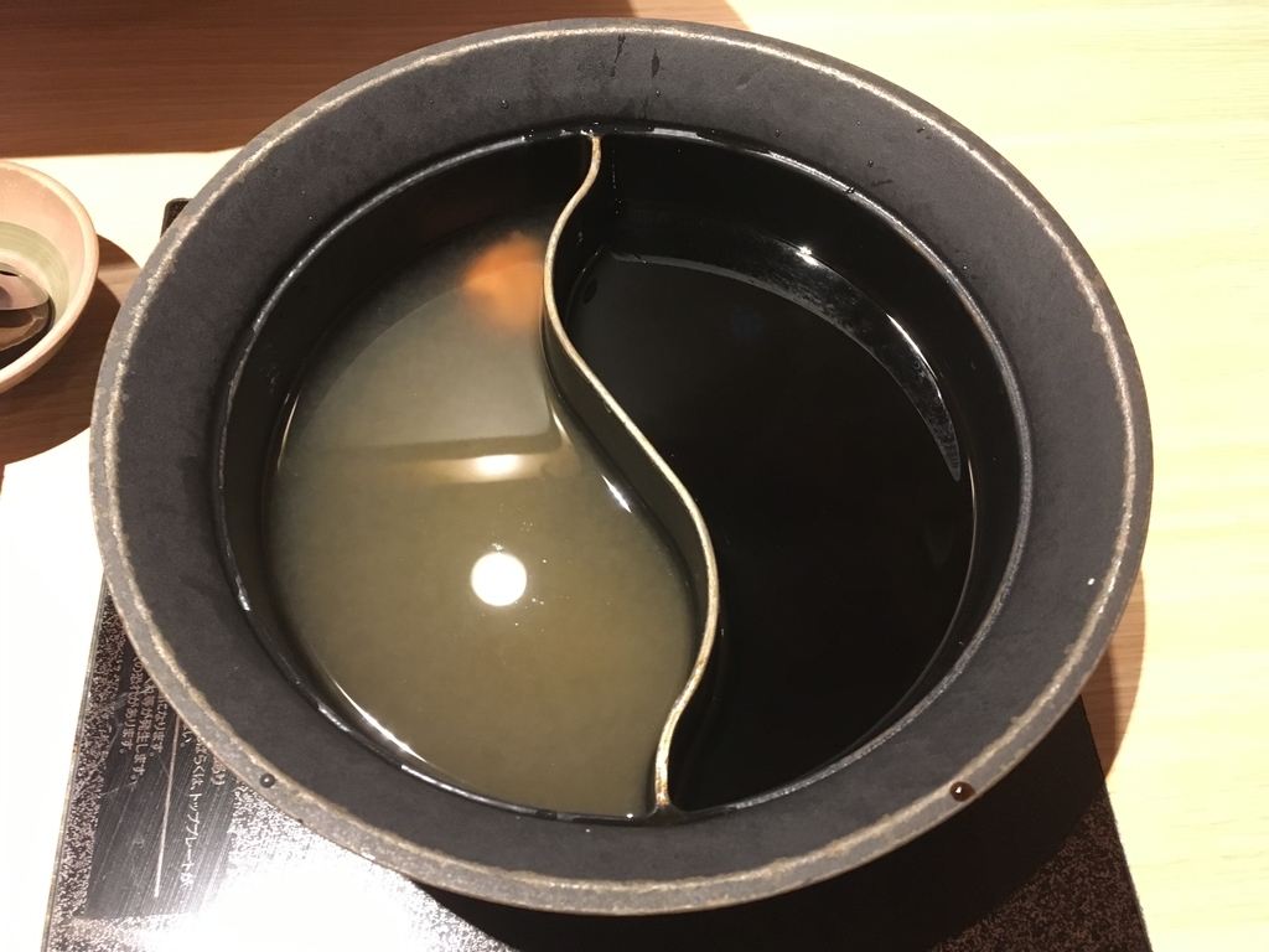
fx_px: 1063
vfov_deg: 48.2
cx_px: 634
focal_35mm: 29
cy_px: 476
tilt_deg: -59.9
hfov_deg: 61.7
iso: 200
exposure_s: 1/15
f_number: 2.2
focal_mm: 4.15
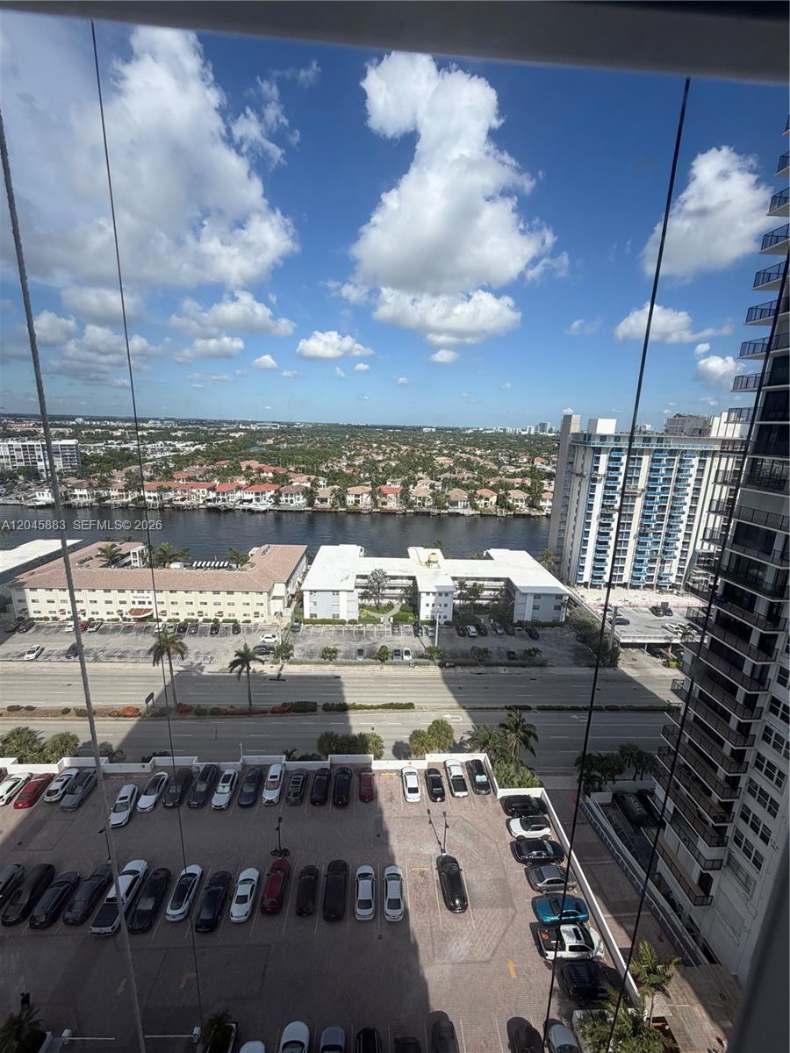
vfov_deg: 102.1
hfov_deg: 85.7
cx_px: 395
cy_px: 526
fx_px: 426
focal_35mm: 14
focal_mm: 2.22
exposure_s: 1/770
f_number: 2.2
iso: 32
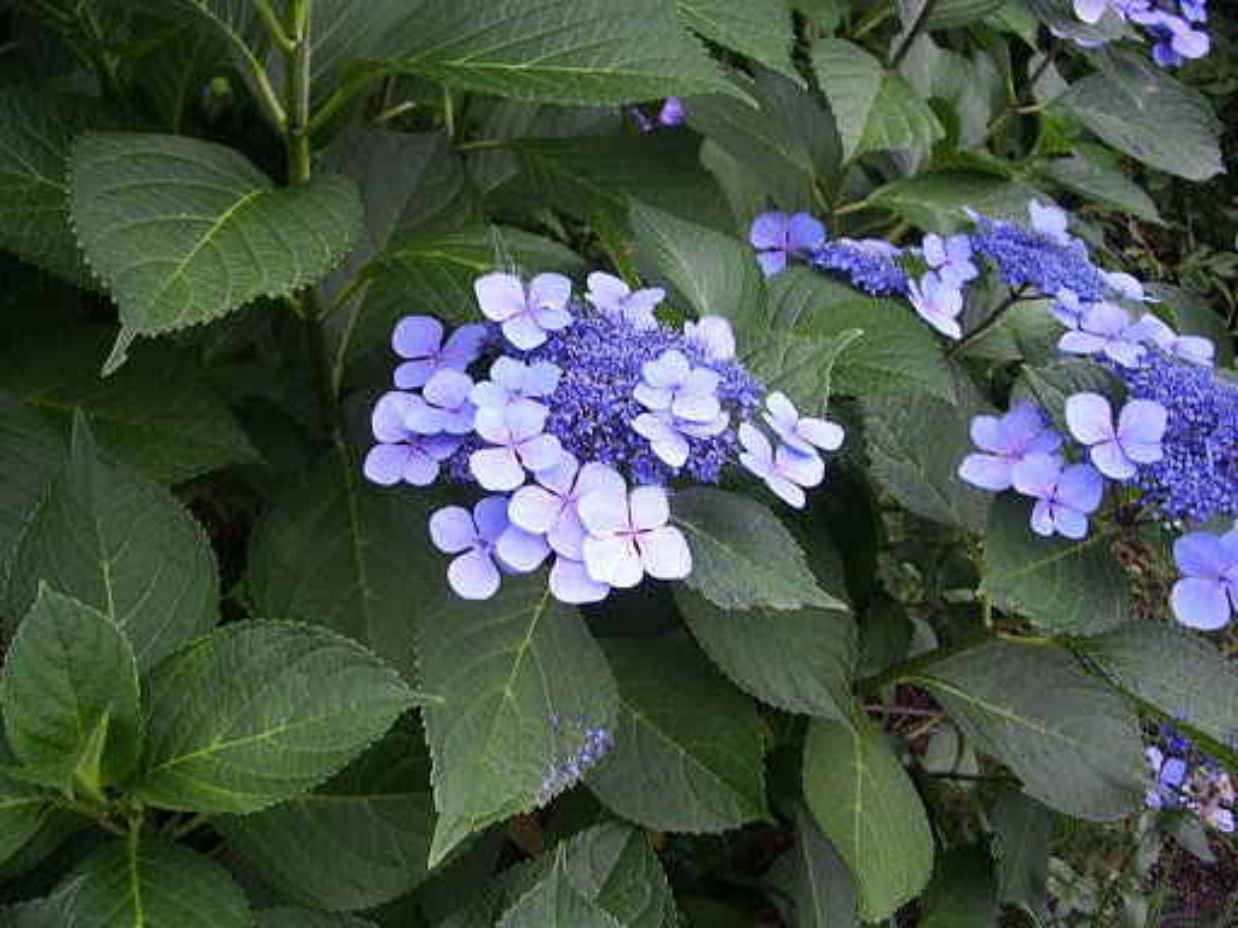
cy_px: 464
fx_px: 1252
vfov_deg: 40.7
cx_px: 619
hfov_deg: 52.6
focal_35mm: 35
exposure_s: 1/40
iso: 100
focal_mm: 5.8
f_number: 2.6
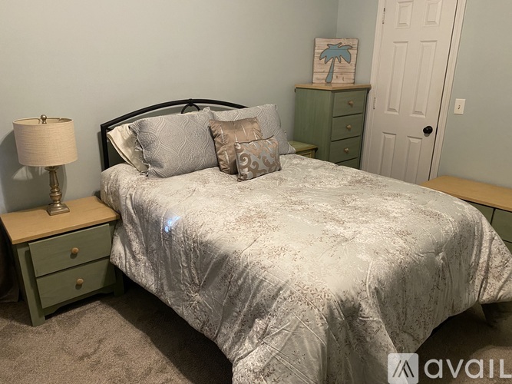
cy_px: 192
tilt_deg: -19.3
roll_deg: +0.1
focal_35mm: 26
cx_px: 256
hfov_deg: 67.3
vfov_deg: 53.0
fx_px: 384
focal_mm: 4.25
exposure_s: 1/60
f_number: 1.8
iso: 320
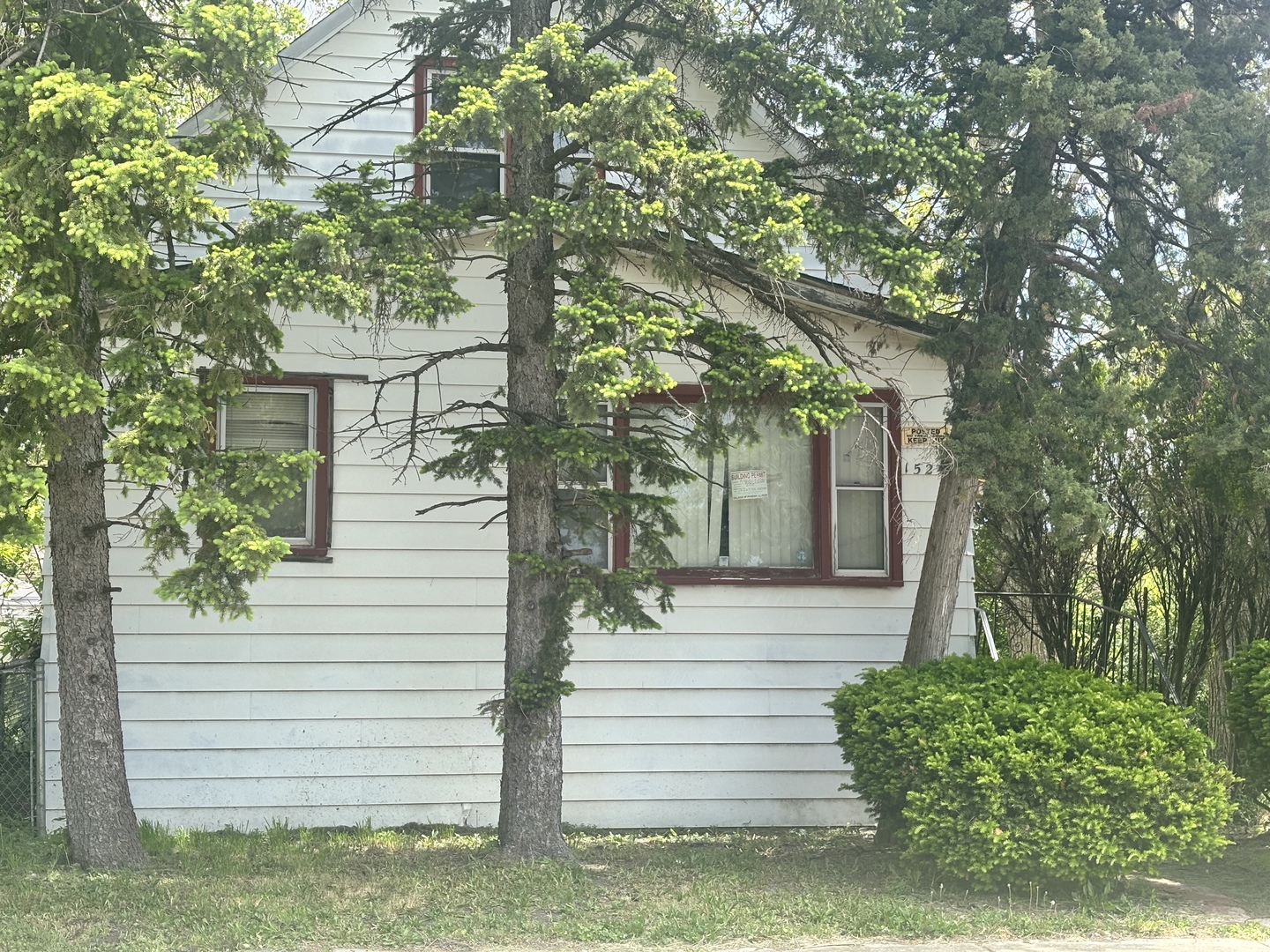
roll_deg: -0.2
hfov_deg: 36.8
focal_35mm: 52
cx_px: 635
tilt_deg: +2.9
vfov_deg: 28.0
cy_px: 476
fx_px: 1908
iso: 32
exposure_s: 1/722
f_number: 1.6
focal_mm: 5.96
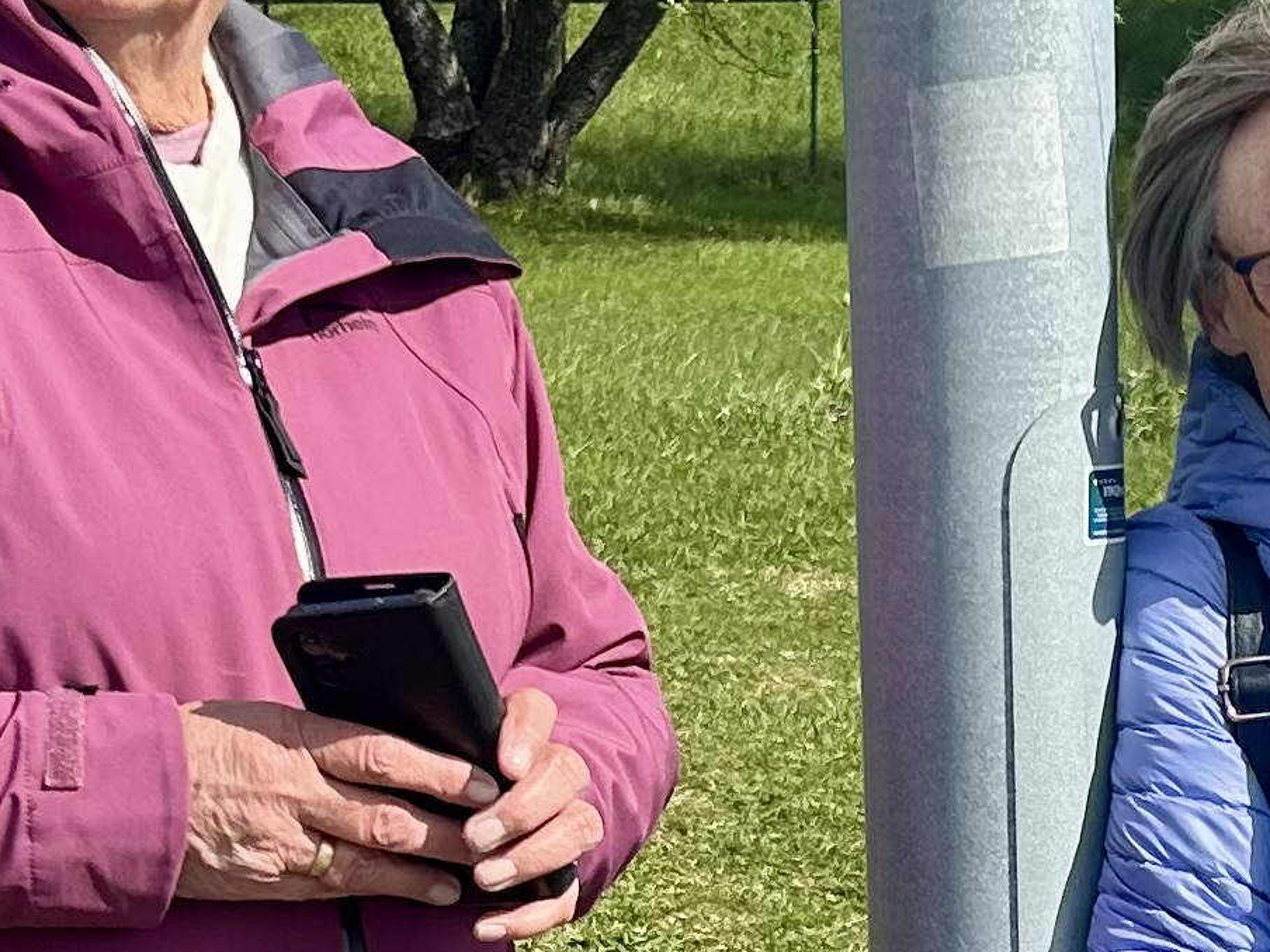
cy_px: 984
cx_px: 830
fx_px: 4256
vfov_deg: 12.6
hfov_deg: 16.9
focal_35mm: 116
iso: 50
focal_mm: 5.7
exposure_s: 1/3257
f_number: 1.5
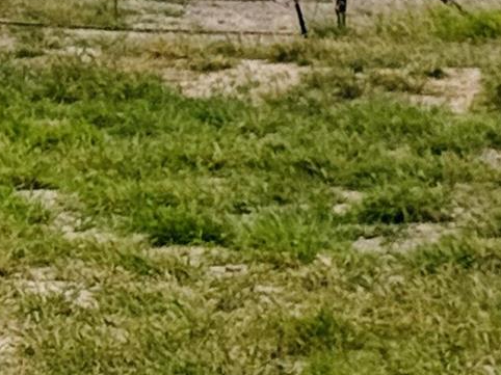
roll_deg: +3.1
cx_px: -640
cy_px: -306
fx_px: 4427
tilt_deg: -0.1
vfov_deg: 4.8
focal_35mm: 306
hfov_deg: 6.2
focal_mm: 6.76
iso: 64
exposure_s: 1/11364
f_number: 1.78
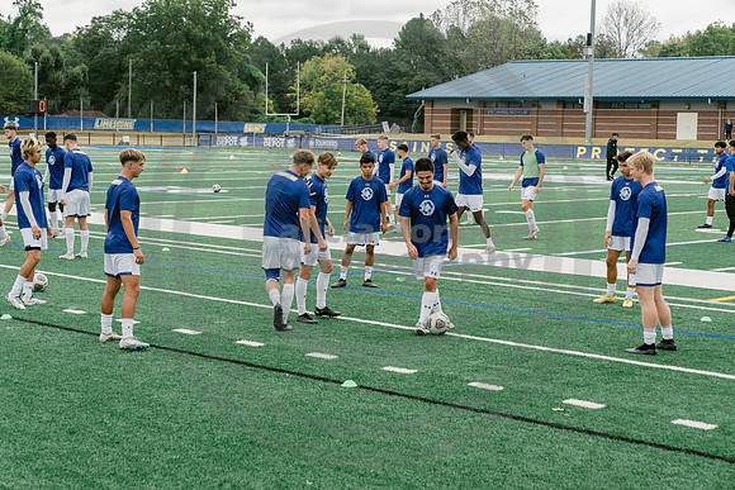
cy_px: 245
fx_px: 1429
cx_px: 368
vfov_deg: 19.5
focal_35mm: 70
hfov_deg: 28.8
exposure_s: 1/320
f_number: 5.6
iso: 400
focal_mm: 70
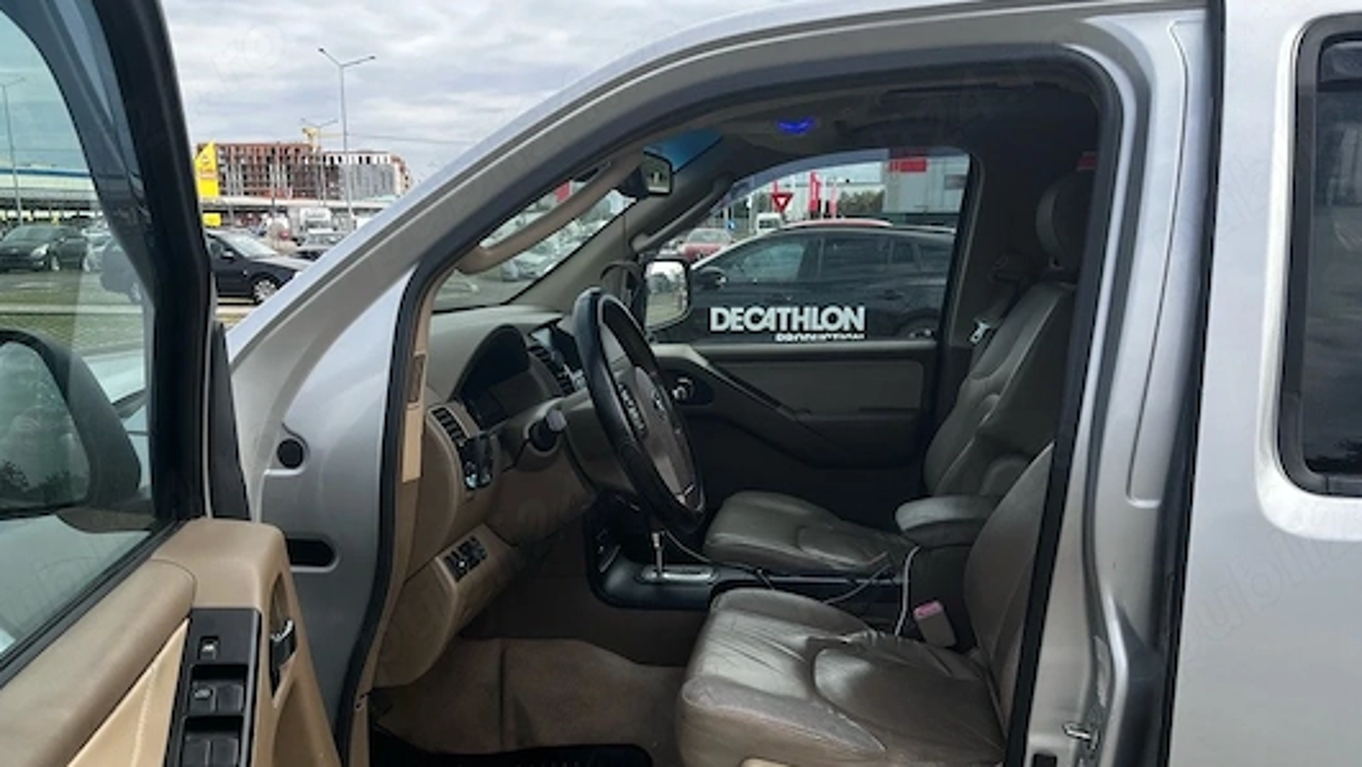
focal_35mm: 32
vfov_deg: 36.0
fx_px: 1156
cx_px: 621
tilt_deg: -14.7
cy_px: 557
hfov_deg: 60.9
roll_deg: +1.0
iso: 50
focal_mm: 5.1
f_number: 1.6
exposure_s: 1/983
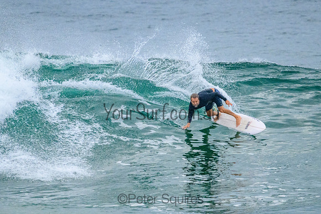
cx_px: 174
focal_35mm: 1100
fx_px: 9807
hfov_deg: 1.9
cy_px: 89
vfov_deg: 1.3
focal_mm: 800
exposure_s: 1/2000
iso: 4500
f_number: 11
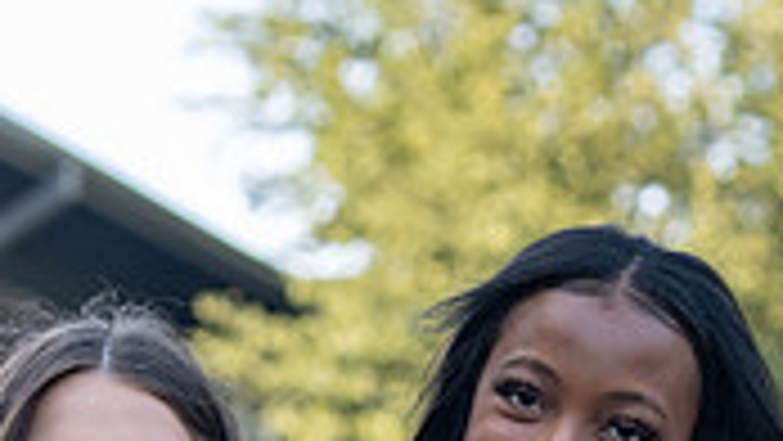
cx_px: 406
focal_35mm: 305
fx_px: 6334
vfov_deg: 3.9
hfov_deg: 7.1
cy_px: 965
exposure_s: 1/320
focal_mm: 70
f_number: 3.5
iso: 250
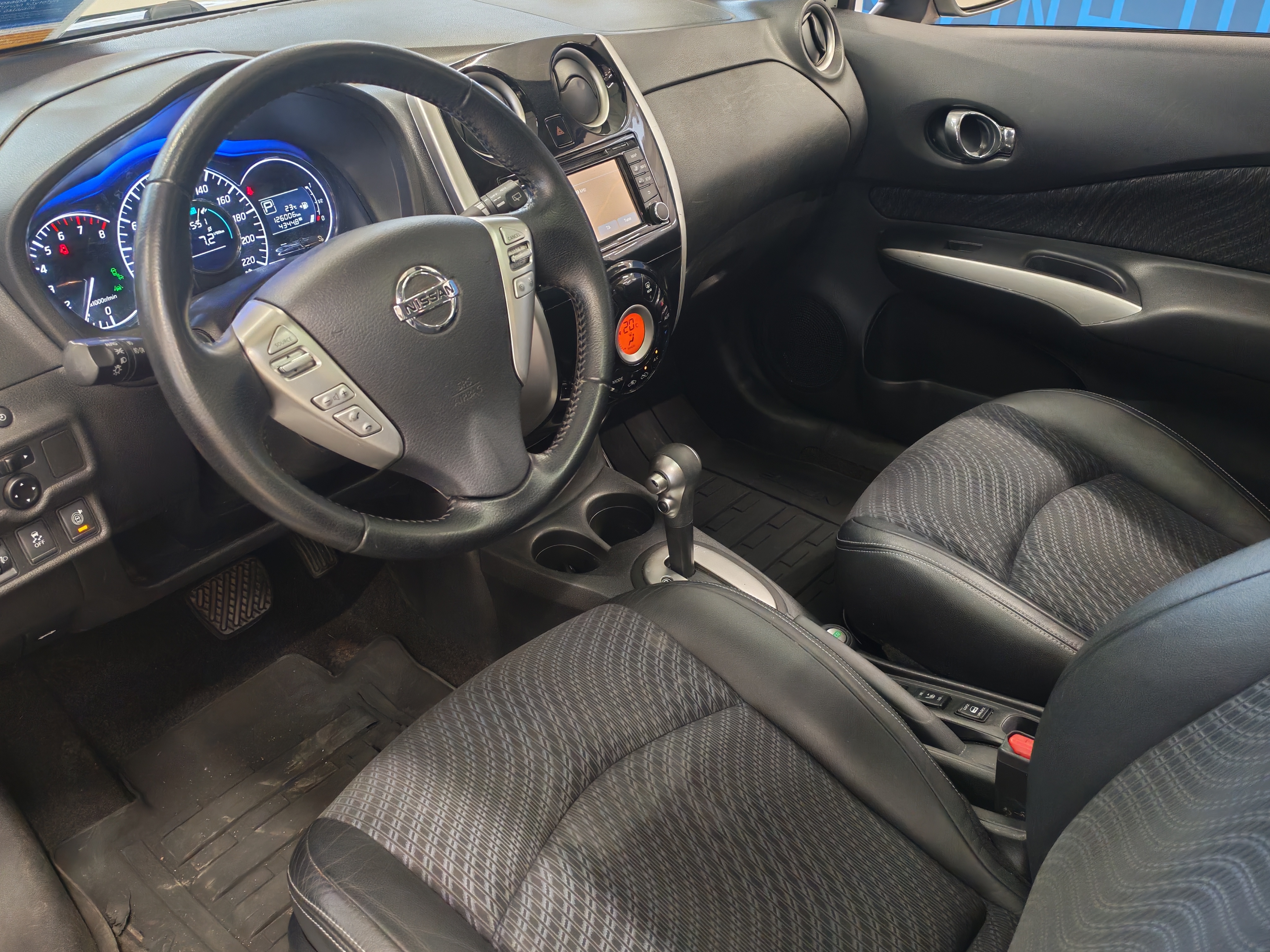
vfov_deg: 45.4
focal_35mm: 31
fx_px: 1137
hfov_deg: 58.4
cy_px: 476
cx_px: 635
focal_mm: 6.12
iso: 1250
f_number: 1.9
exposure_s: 1/50
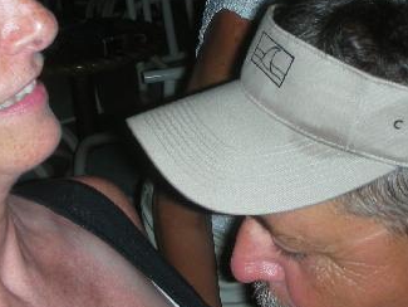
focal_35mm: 94
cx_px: 180
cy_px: 93
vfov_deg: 15.7
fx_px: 1108
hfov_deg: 20.8
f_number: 2.8
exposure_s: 1/60
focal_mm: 5.8
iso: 50
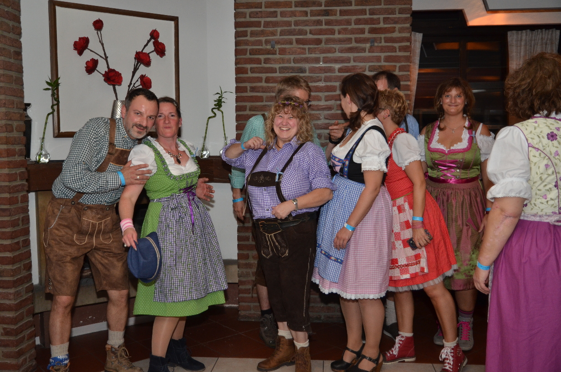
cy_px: 186
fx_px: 583
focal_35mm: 38
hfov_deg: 51.4
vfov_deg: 35.3
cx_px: 280
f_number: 4
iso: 800
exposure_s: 1/60
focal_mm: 25
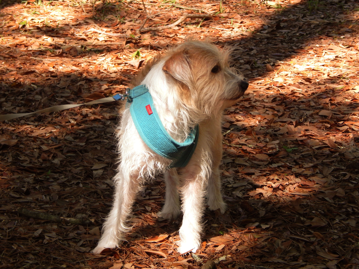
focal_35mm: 209
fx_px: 2168
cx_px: 180
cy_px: 134
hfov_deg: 9.5
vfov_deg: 7.1
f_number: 5.4
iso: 125
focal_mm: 37.1
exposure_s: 1/125
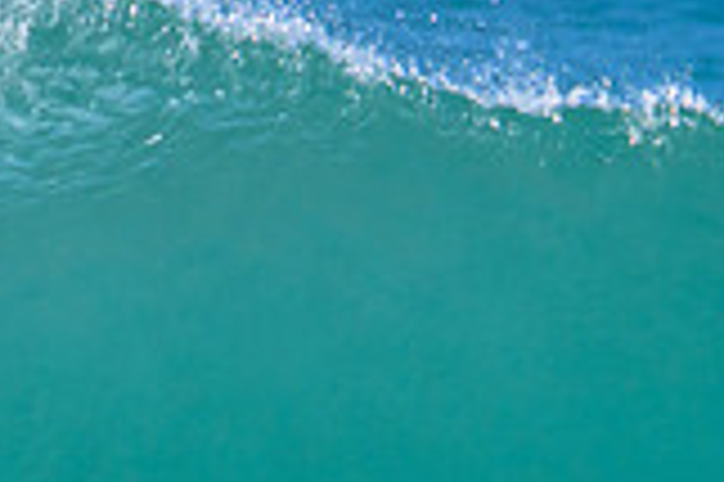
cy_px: 590
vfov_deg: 0.4
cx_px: 608
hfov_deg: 0.6
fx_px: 66117
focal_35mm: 3291
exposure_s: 1/2000
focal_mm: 800
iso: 1250
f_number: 11
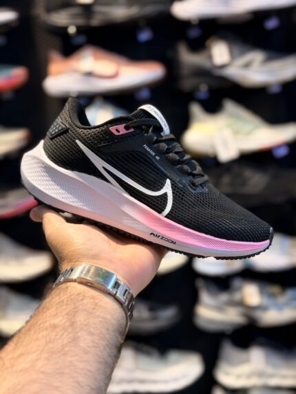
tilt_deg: -10.3
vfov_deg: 39.6
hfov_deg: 30.3
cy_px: 197
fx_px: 547
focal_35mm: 48
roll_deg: +6.1
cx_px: 148
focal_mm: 6.76
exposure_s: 1/100
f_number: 1.78
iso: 64
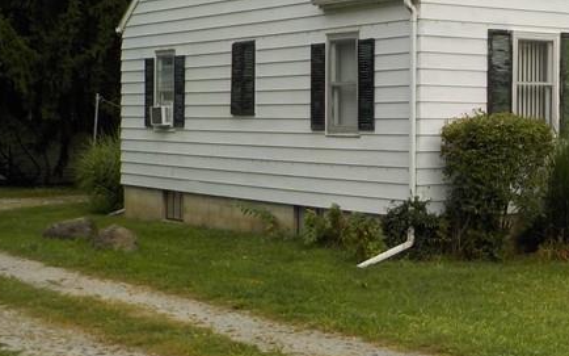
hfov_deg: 27.2
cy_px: 145
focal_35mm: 75
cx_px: 420
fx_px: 1163
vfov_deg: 17.4
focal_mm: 4.1
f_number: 3.3
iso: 125
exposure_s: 1/640
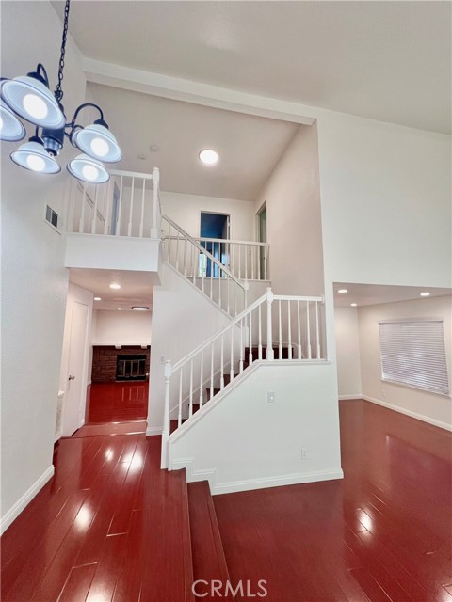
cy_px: 301
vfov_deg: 106.2
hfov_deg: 89.9
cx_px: 226
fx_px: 226
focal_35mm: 13
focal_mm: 1.57
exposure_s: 1/120
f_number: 1.8
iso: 125
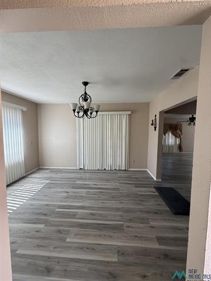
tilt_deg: -4.6
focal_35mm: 14
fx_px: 114
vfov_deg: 102.1
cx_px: 106
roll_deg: -0.9
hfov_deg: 85.7
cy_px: 140
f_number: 2.2
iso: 80
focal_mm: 2.22
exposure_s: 1/99
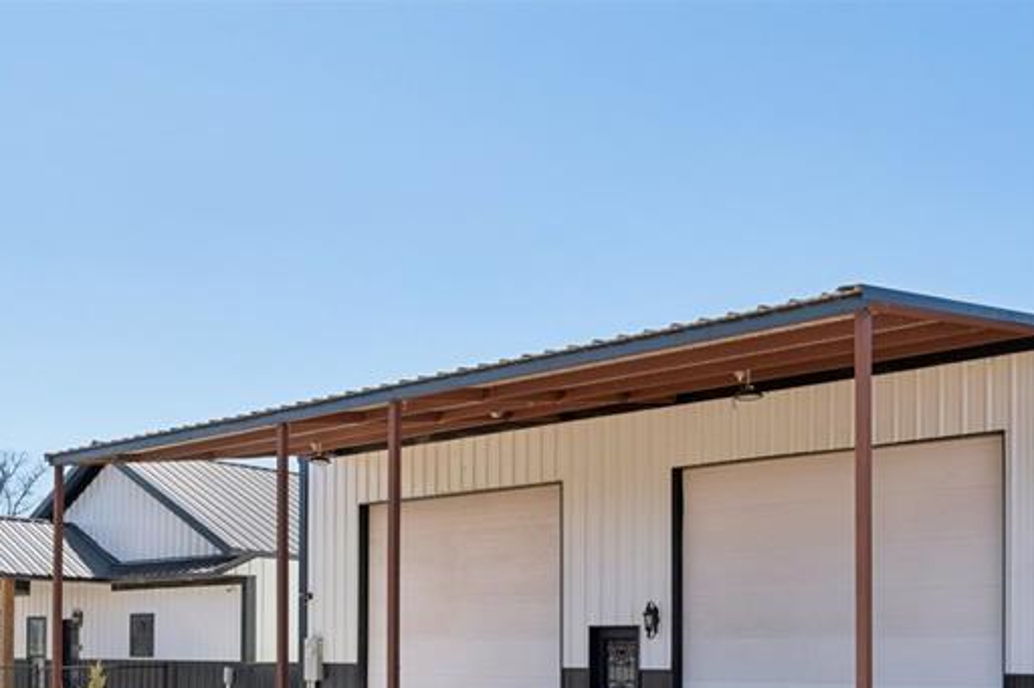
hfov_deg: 47.9
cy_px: 686
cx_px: 660
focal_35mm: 40
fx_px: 1148
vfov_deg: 31.0
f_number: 7.1
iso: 200
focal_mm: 20
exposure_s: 1/1000
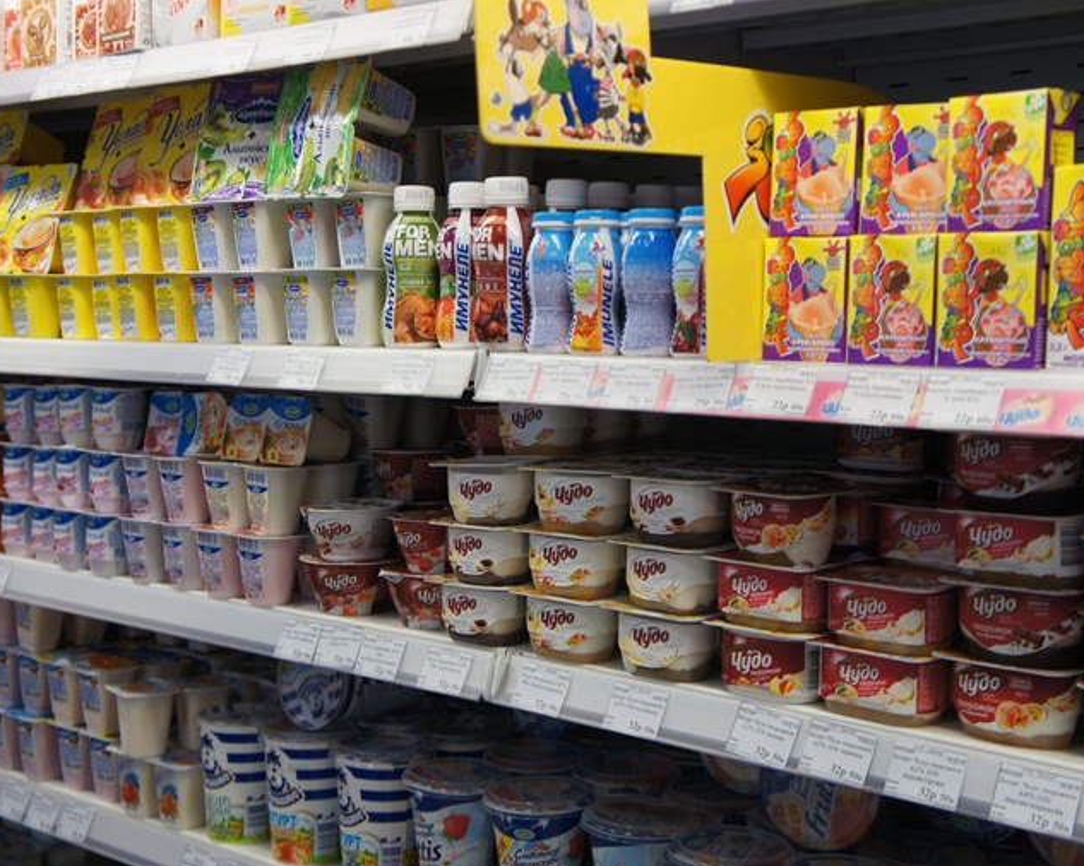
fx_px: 1655
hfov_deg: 36.2
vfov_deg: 29.3
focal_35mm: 52
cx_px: 447
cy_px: 428
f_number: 4
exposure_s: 1/60
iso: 250
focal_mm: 29
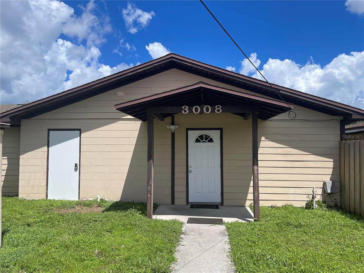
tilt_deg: +1.5
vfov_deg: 54.9
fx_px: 263
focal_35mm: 25
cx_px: 182
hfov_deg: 69.4
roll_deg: -0.9
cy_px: 136
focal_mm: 5.1
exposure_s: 1/4525
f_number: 1.6
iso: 32
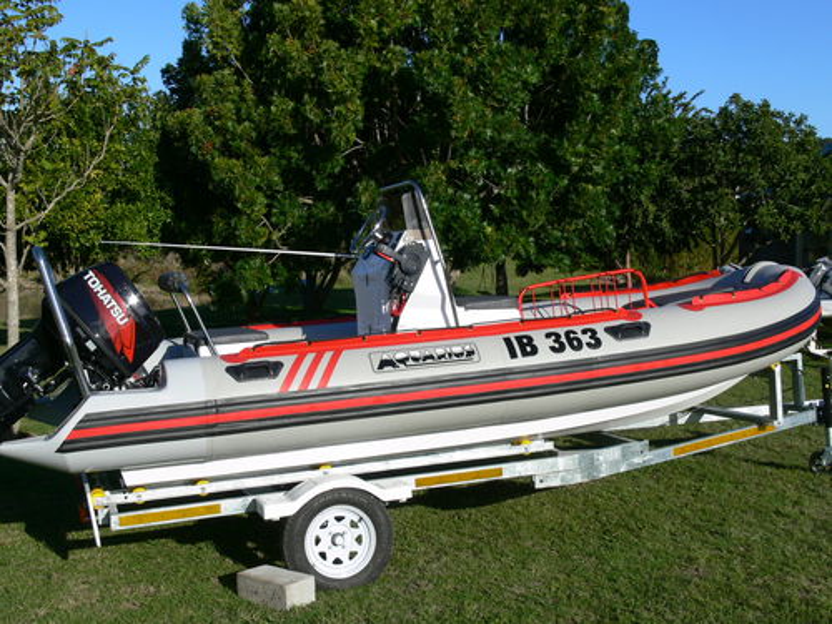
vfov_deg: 32.9
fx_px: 1058
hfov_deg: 42.9
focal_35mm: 44
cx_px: 416
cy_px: 312
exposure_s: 1/400
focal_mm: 8.7
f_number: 5.6
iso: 80
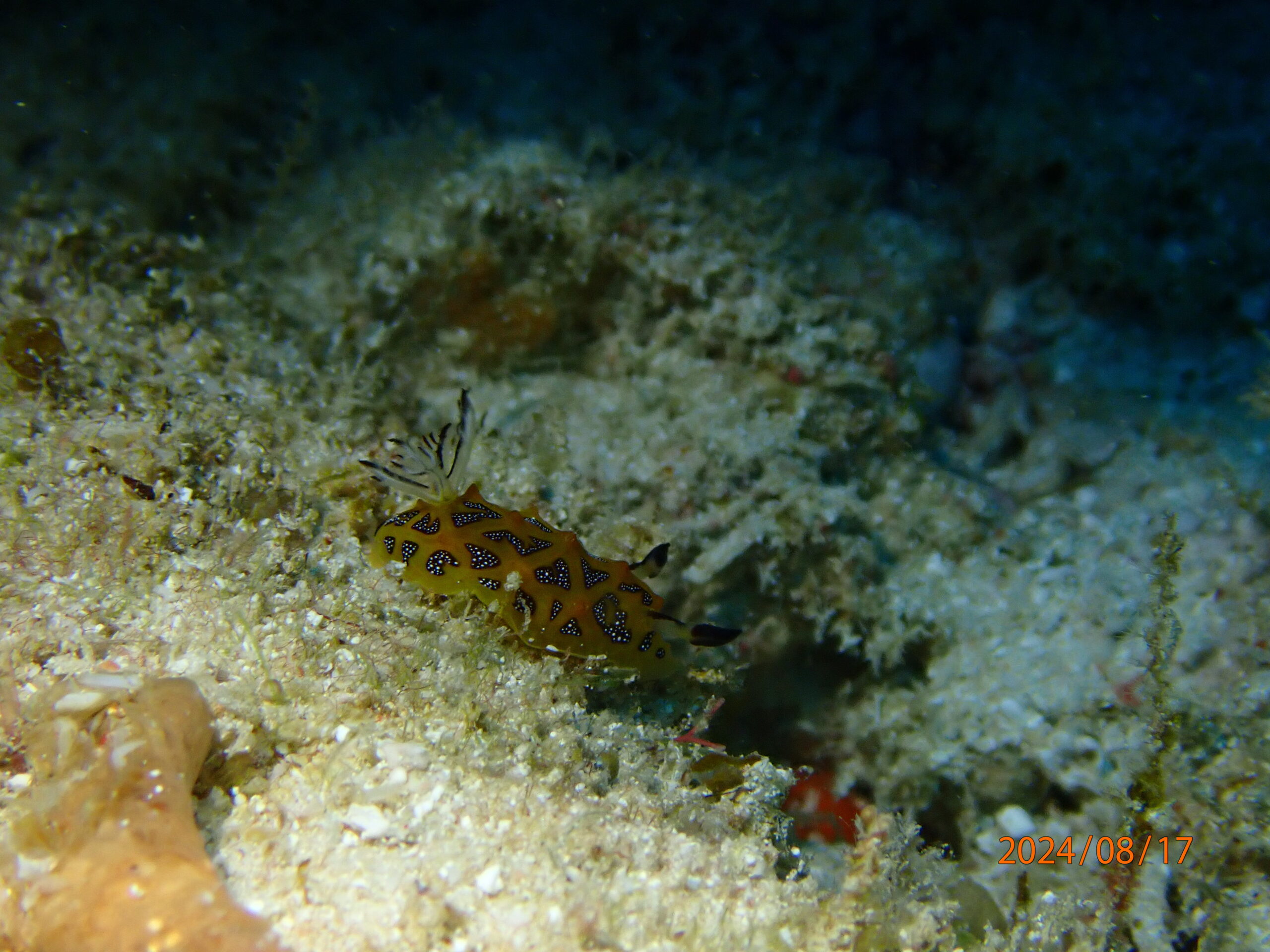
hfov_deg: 19.6
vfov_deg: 14.8
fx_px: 3669
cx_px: 635
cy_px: 476
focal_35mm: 100
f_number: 6.3
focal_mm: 18
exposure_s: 1/200
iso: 320
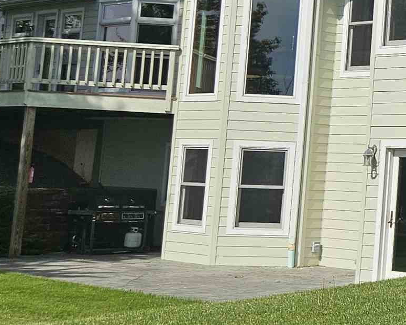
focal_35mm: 89
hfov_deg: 18.2
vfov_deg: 17.1
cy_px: 70
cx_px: 672
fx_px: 1069
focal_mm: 5.4
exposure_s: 1/3945
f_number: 1.8
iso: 25
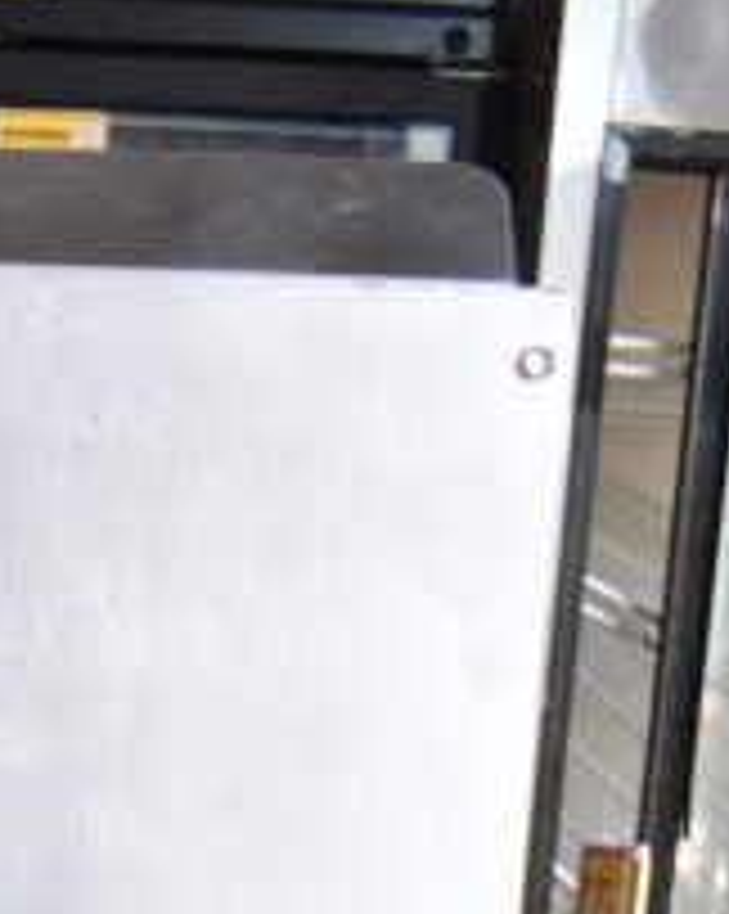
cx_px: -328
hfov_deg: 11.7
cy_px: 2006
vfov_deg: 12.7
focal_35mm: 127
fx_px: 3430
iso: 200
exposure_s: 1/40
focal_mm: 20
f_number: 3.8
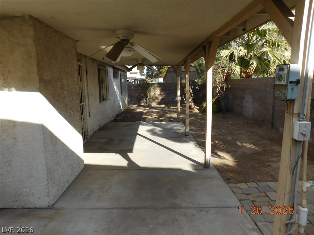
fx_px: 209
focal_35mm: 23
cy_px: 118
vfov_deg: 58.9
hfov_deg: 73.9
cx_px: 157
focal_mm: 4
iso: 125
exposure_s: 1/800
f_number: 3
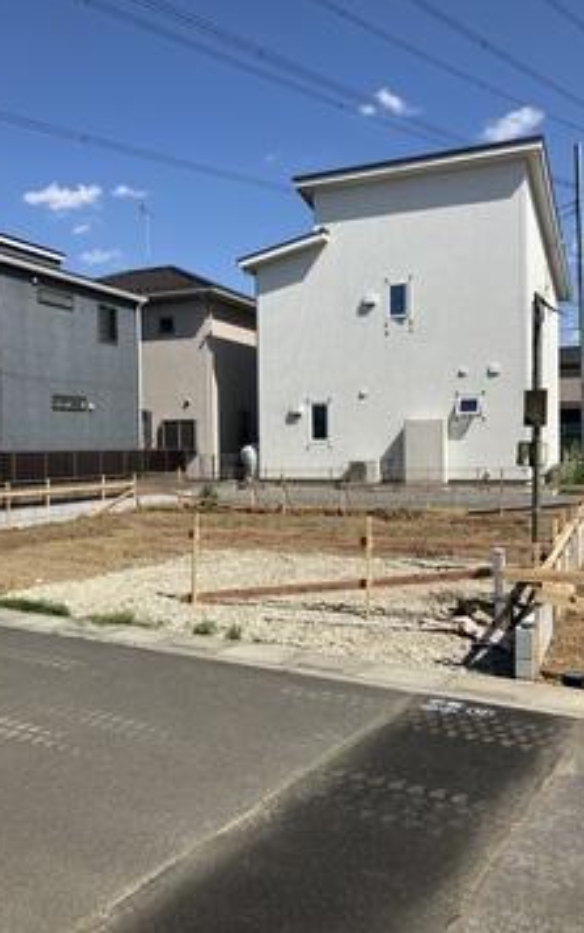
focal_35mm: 30
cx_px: 278
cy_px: 464
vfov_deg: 62.9
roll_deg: +0.4
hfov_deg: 41.9
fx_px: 763
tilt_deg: -0.5
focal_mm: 3.99
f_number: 1.8
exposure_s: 1/2857
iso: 32
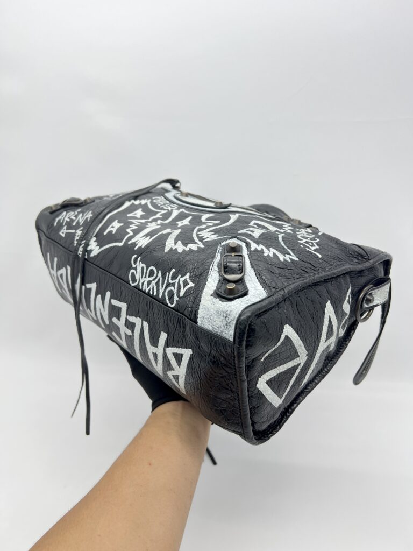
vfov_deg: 67.3
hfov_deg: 53.1
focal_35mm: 26
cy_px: 276
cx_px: 206
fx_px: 414
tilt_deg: -19.1
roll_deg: +0.0
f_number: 1.5
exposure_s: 1/100
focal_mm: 5.7
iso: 40
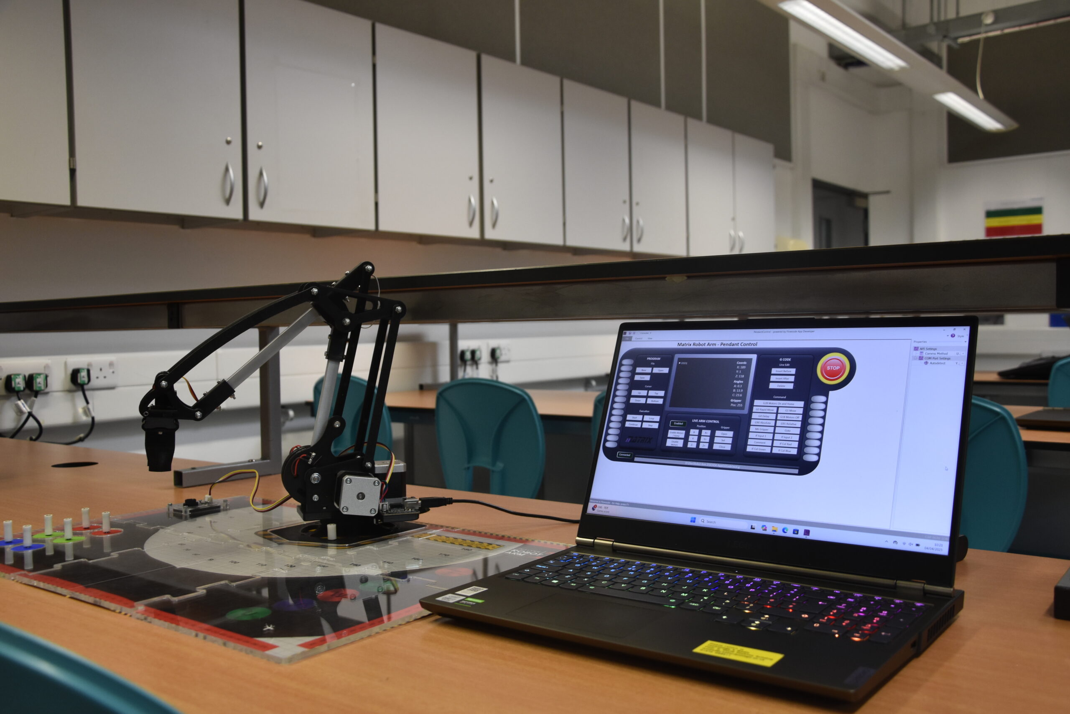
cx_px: 535
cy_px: 357
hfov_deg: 57.2
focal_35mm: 33
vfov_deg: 40.0
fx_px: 981
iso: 800
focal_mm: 22
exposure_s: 1/100
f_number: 5
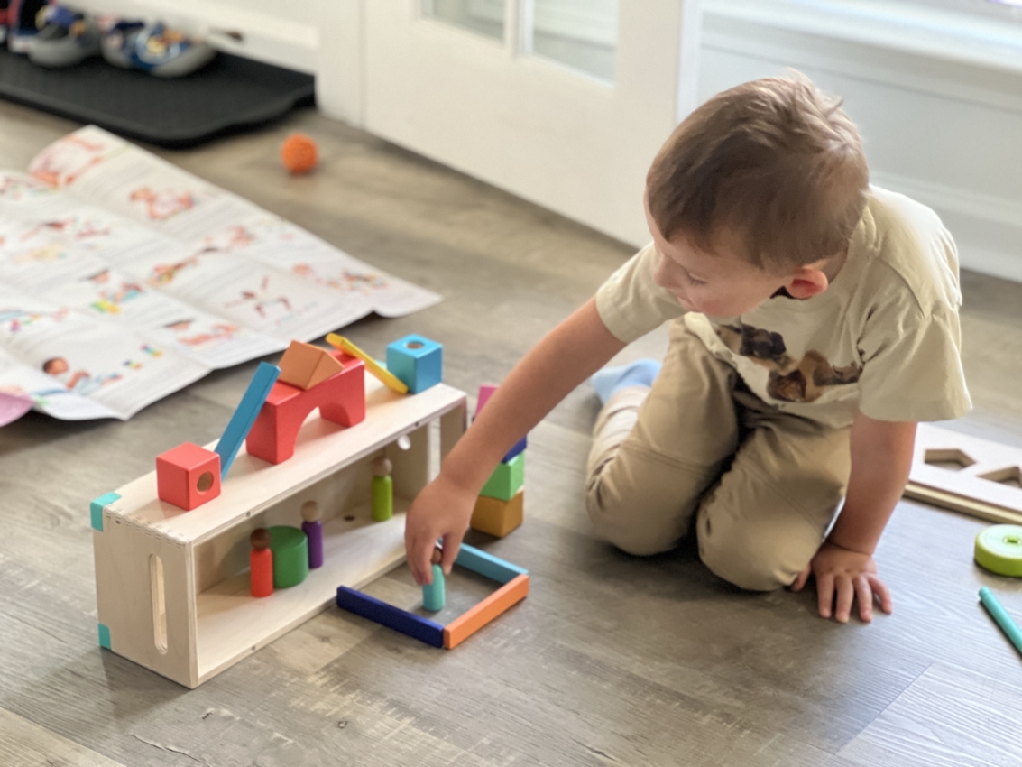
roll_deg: -1.3
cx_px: 511
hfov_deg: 25.3
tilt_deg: -25.4
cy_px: 384
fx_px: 2274
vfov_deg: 19.1
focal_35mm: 77
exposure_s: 1/26
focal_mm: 9
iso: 400
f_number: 2.8
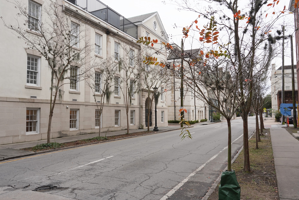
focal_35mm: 28
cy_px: 100
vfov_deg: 46.4
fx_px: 233
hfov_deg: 65.5
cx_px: 150
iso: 400
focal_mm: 28
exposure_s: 1/100
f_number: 16
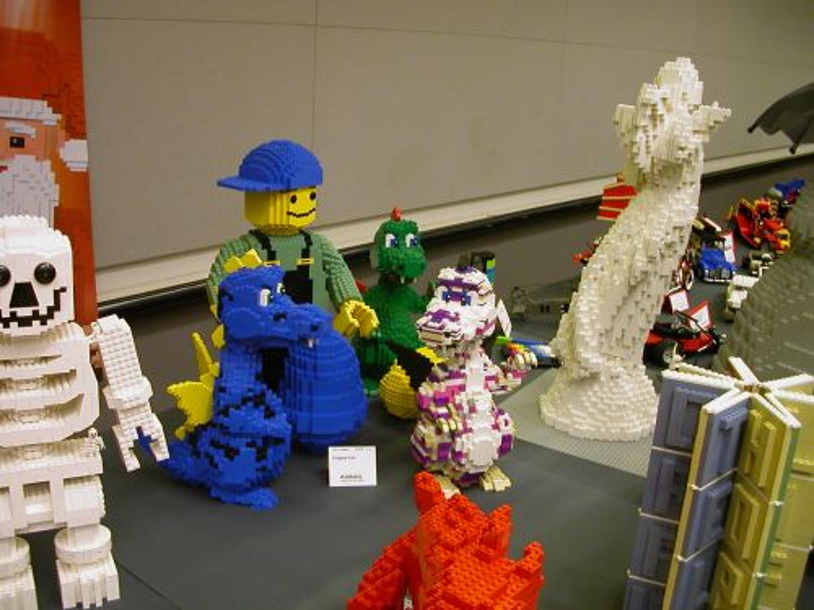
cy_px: 305
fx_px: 870
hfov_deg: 50.1
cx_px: 407
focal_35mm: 37
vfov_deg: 38.7
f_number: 2.7
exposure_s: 1/18.5
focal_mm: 5.6
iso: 100
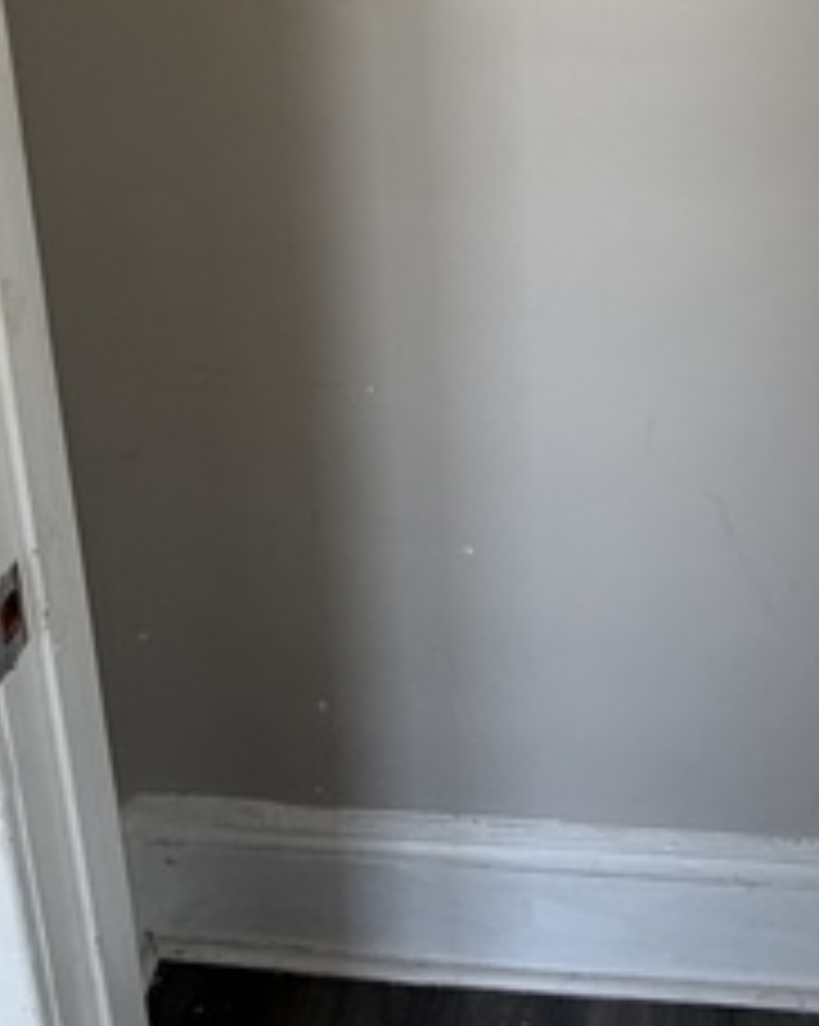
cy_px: 11
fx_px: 1214
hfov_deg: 36.8
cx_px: 567
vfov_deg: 40.4
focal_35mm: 40
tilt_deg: -14.2
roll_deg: +2.7
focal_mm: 2.22
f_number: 2.2
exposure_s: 1/121
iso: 125
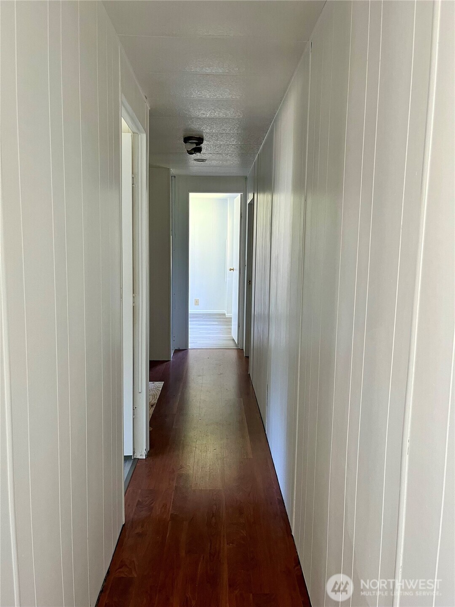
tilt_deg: -6.3
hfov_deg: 53.1
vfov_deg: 67.3
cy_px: 304
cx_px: 228
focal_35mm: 26
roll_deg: -0.7
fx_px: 456
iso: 125
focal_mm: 5.1
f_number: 1.6
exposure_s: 1/83
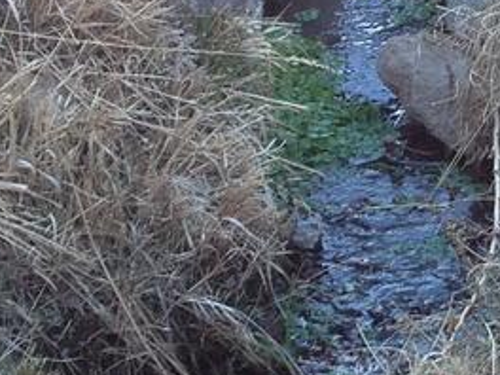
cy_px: 167
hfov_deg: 10.9
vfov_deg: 8.4
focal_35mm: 177
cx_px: 659
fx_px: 2557
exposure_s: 1/120
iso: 80
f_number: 2.4
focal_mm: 4.28
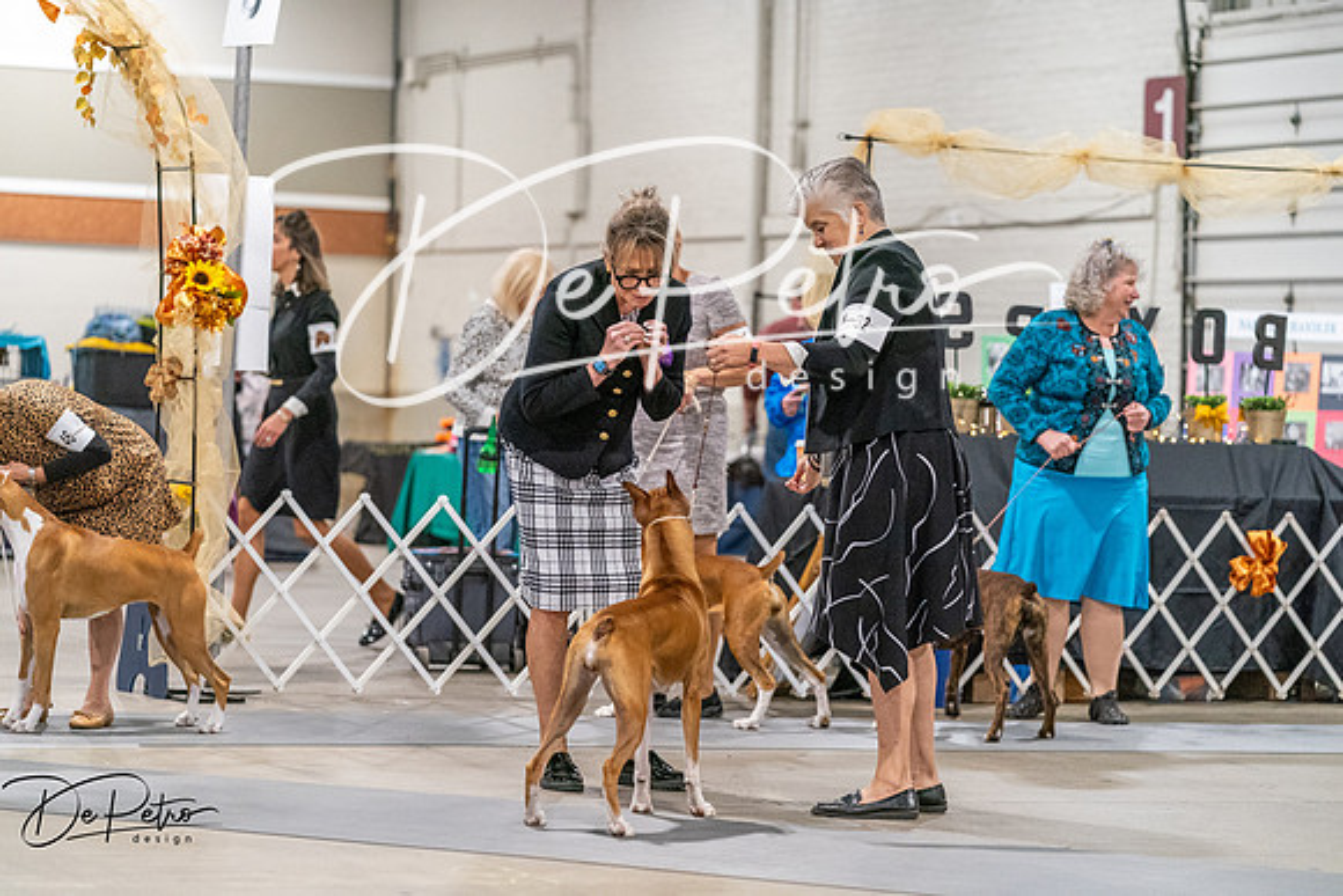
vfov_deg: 11.0
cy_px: 448
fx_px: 4664
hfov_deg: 16.4
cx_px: 672
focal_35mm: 125
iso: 6400
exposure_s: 1/250
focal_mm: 125
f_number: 3.5
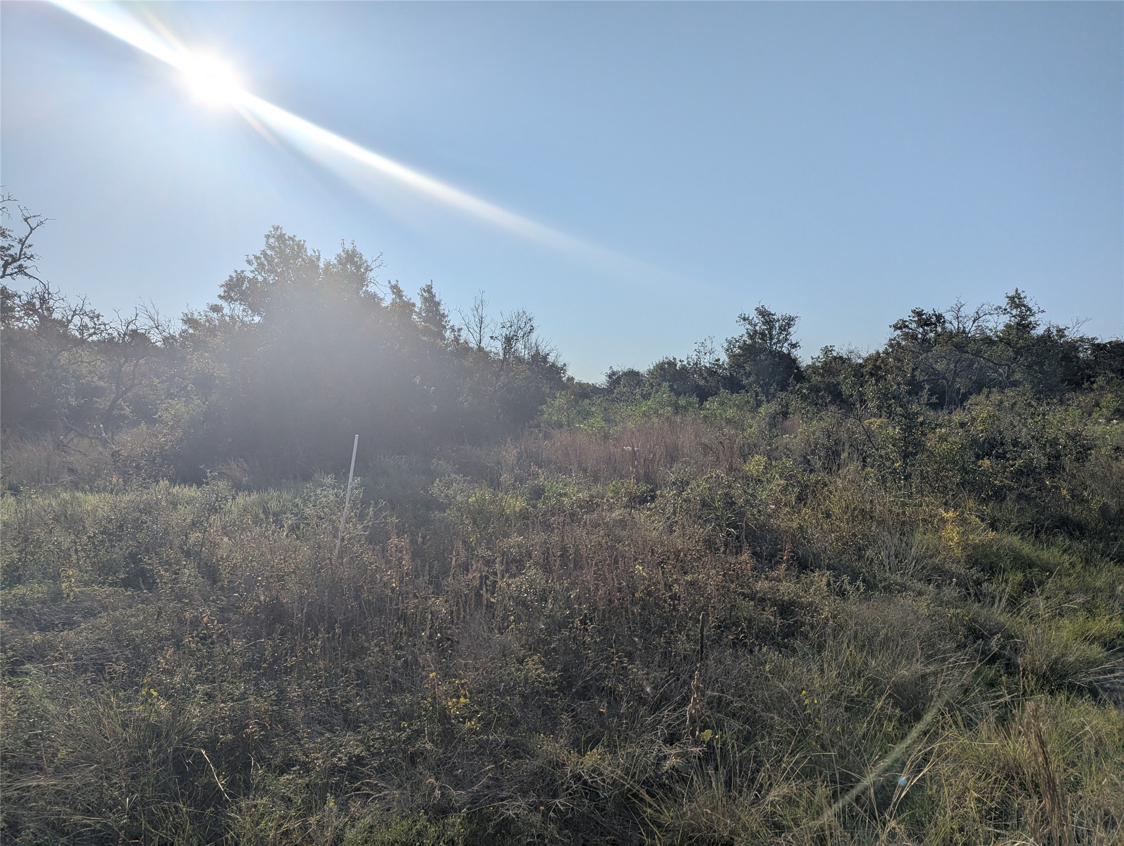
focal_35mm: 24
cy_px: 423
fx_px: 780
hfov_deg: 71.5
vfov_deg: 56.9
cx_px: 562
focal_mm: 6.81
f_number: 1.85
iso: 41
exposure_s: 1/10309
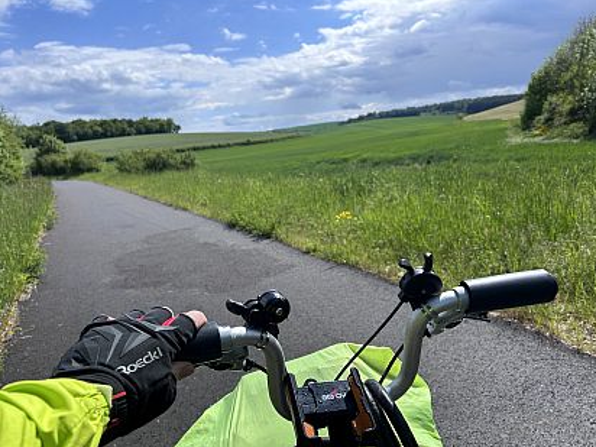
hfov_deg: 63.4
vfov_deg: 49.7
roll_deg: +9.4
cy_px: 228
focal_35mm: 28
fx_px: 482
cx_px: 297
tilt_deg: -12.0
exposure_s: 1/5319
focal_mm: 5.7
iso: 50
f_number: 1.5
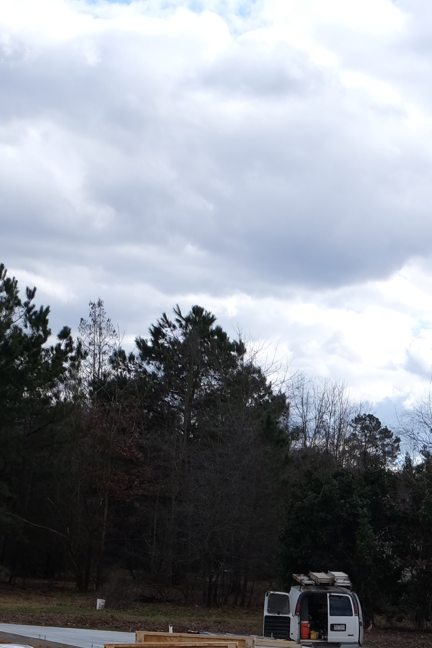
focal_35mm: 98
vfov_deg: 18.9
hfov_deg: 13.6
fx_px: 1764
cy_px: 905
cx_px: 491
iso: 250
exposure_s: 1/60
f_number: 9
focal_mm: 23.3
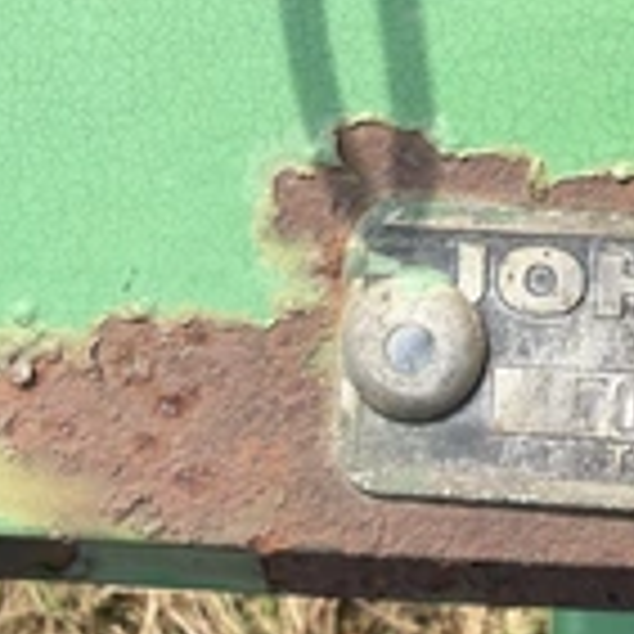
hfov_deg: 26.5
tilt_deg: -82.2
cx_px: 683
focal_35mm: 60
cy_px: 193
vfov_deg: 28.4
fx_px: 1243
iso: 40
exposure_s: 1/639
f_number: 2.2
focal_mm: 2.22
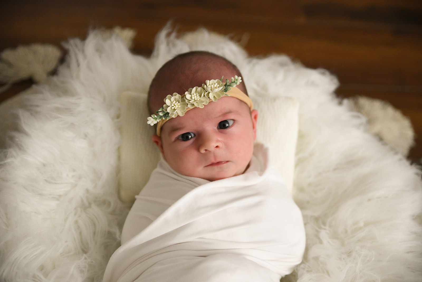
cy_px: 141
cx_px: 211
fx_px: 727
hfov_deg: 32.4
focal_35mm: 62
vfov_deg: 21.9
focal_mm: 62
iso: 4000
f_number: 2.8
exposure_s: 1/200
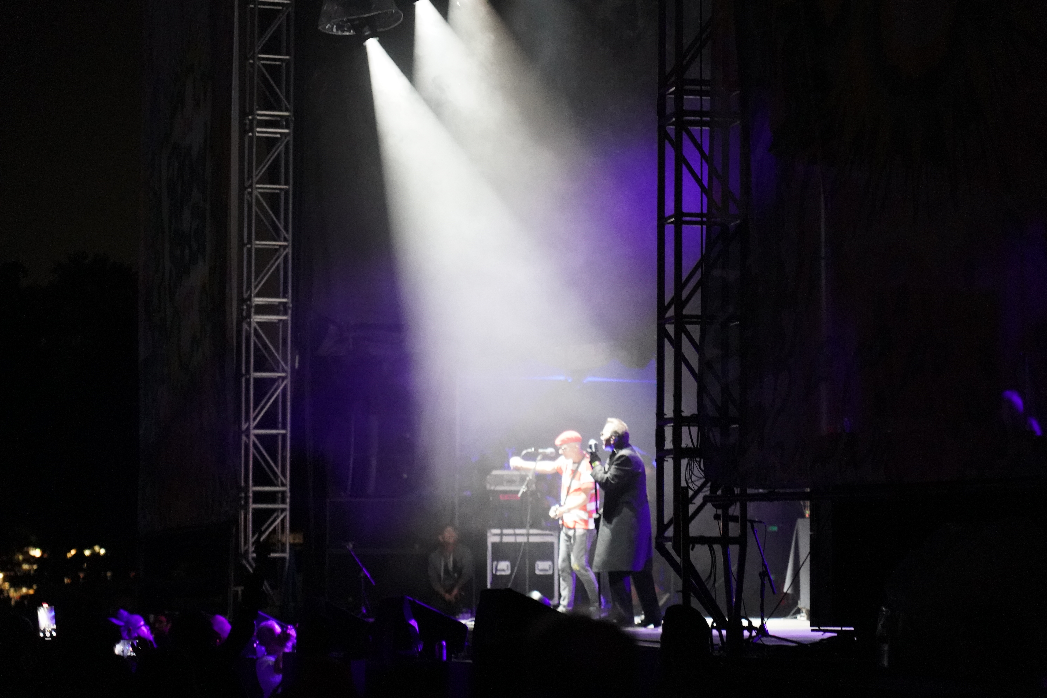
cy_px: 349
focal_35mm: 105
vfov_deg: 13.0
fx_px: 3054
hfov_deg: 19.5
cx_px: 524
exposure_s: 1/125
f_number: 4
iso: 12800
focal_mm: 105
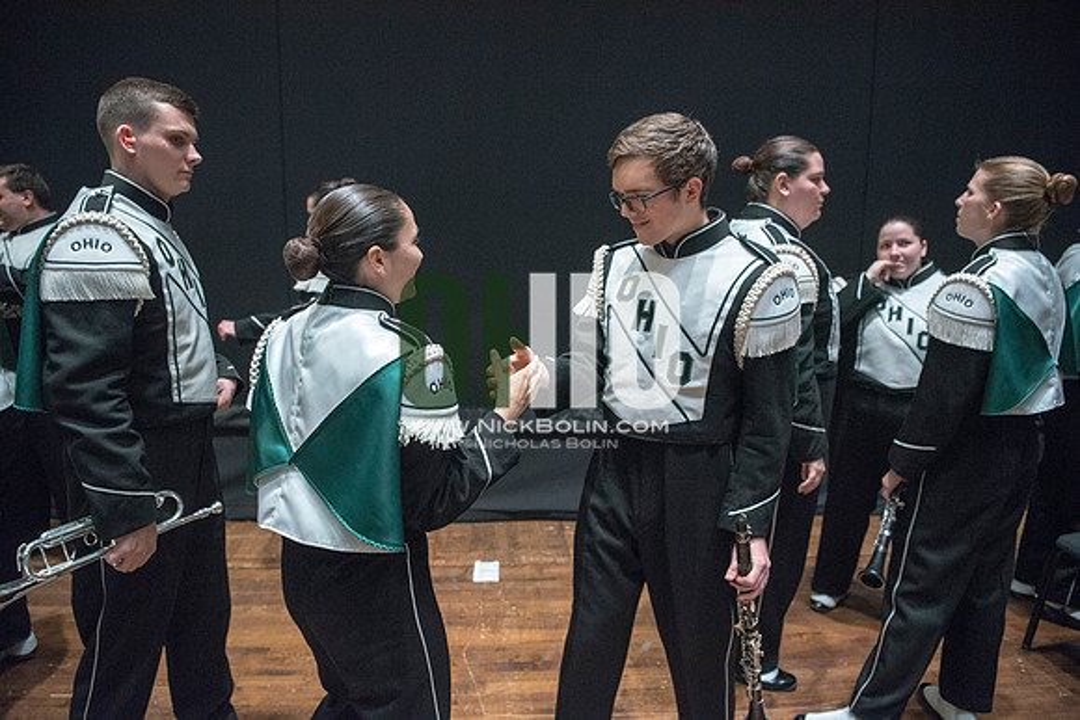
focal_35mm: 24
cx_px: 540
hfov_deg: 73.7
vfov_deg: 53.2
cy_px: 360
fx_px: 720
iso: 4000
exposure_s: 1/400
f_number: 2.8
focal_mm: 24
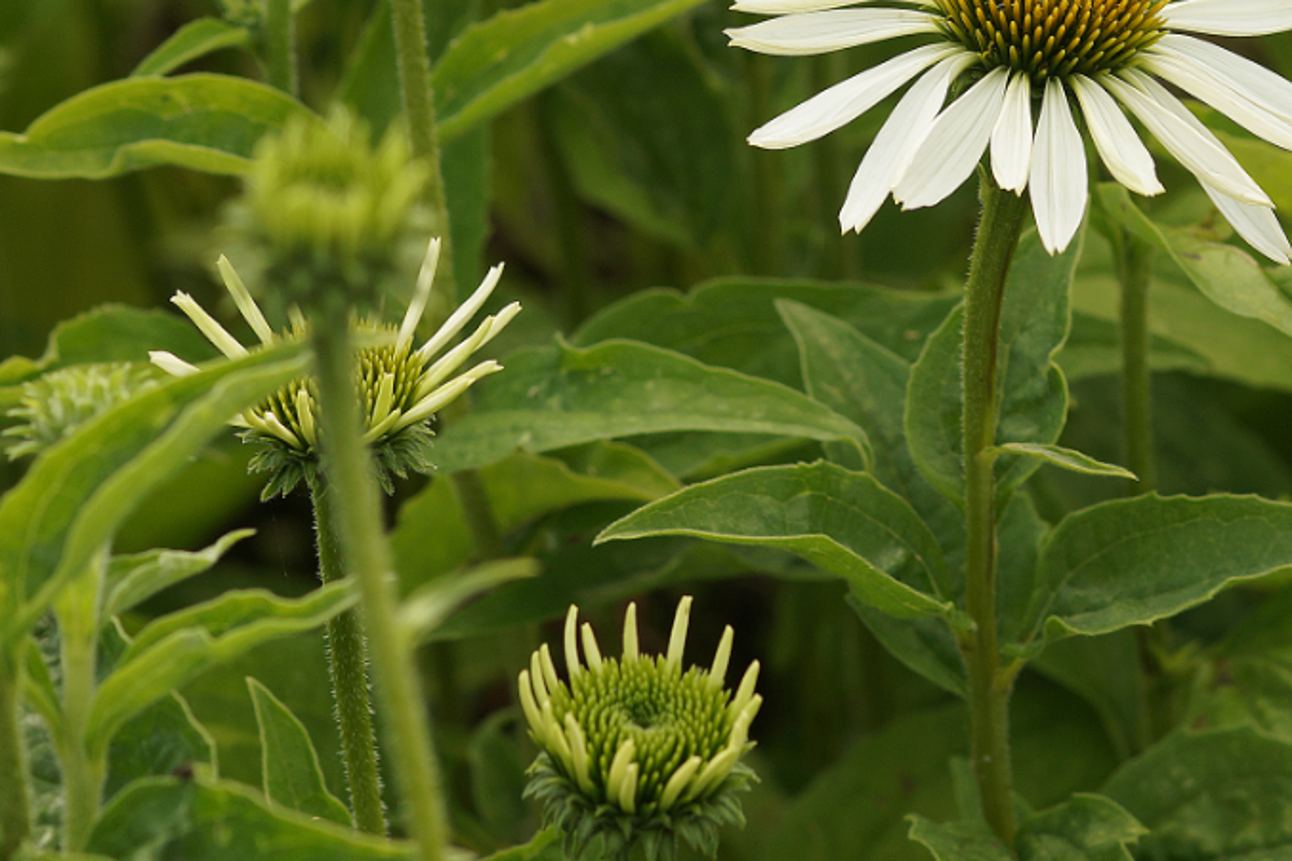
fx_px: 9544
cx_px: 1036
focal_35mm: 266
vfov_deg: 5.2
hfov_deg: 7.7
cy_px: 118
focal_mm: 100
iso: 125
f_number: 5.6
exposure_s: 1/160
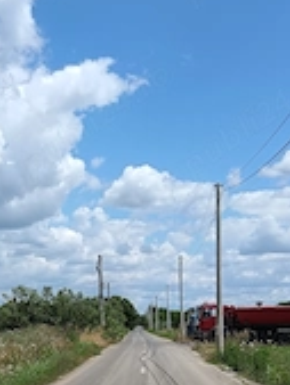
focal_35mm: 64
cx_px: 16
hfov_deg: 22.3
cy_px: 333
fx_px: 714
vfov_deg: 29.2
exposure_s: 1/1357
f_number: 1.9
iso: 104
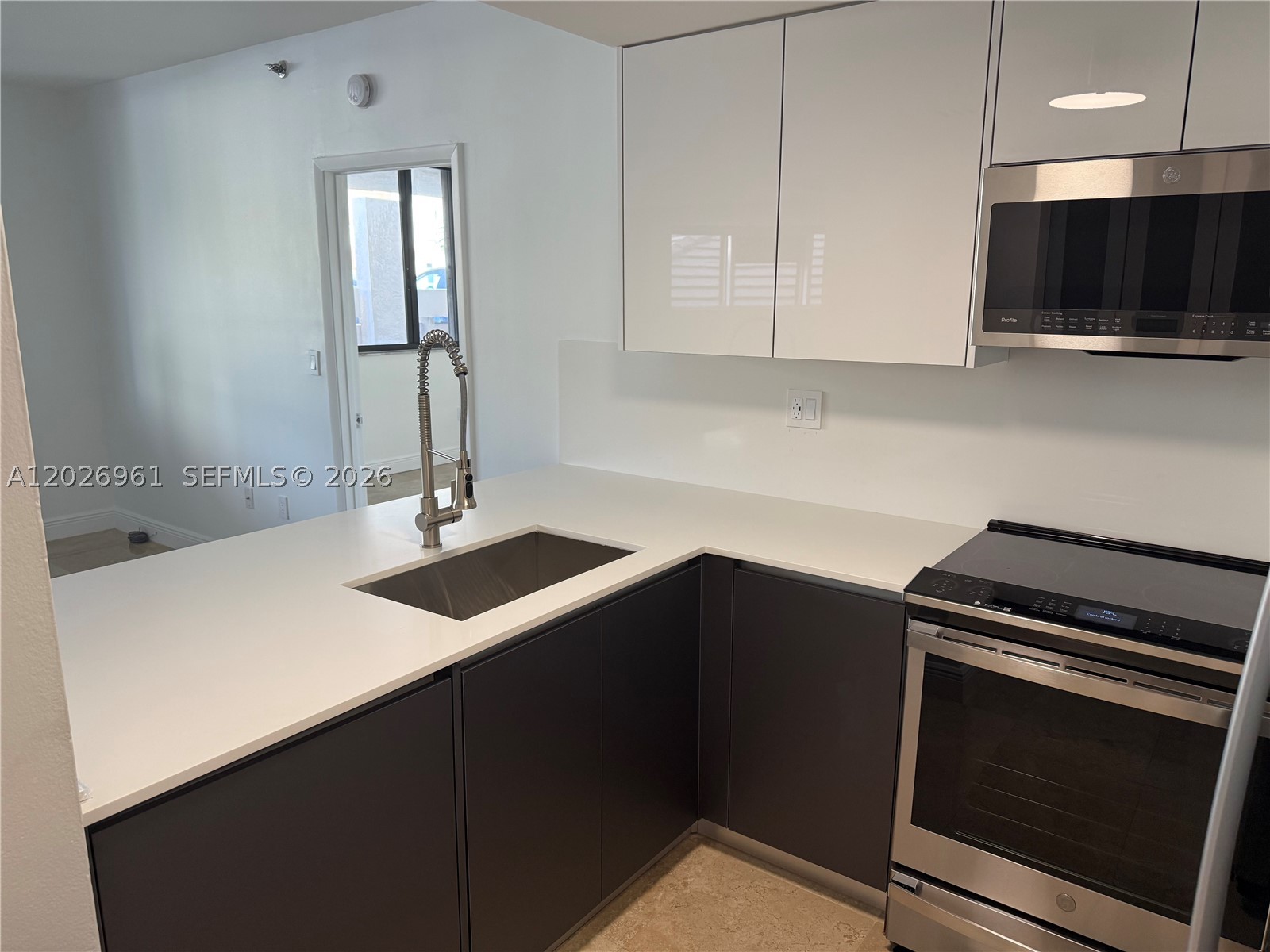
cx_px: 635
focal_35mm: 24
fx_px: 881
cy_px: 476
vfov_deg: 56.8
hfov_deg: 71.6
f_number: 1.78
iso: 200
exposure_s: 1/120
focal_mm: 6.76
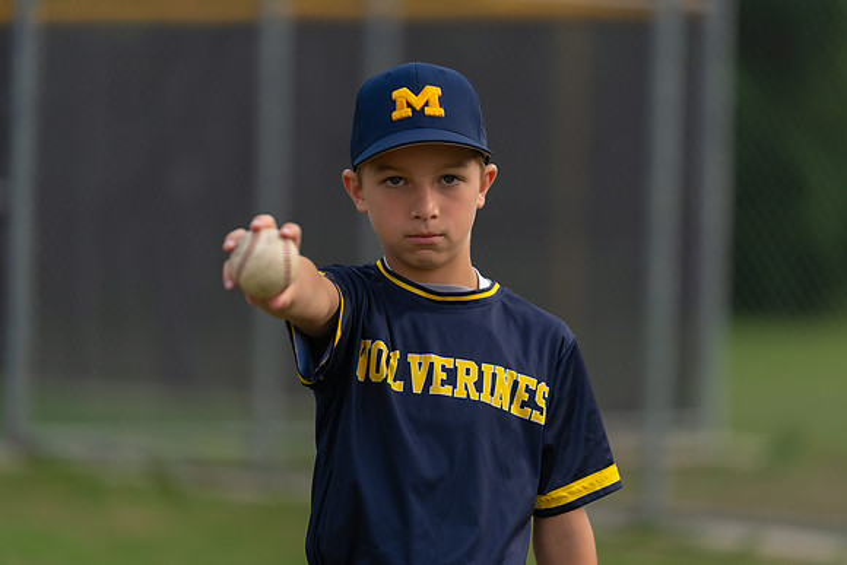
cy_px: 282
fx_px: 4831
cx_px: 424
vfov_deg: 6.7
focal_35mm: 205
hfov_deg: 10.0
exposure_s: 1/320
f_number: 2.8
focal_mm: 200
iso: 160
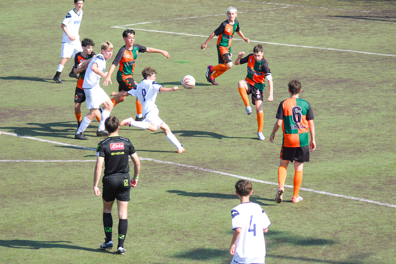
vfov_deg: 5.4
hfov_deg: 8.1
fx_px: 2805
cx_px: 198
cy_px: 132
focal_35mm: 255
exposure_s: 1/3200
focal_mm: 170
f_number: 5
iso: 800
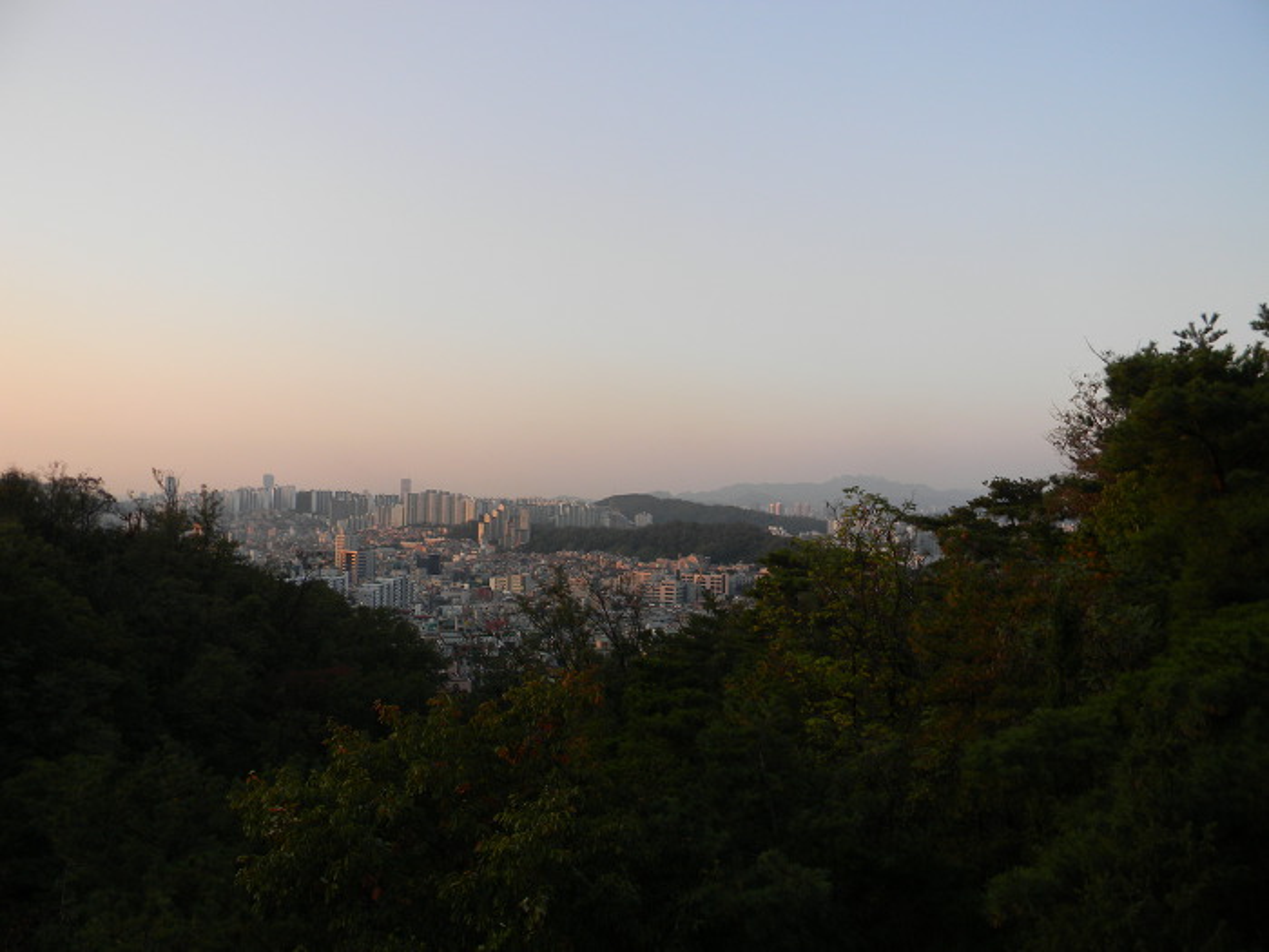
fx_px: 1026
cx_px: 634
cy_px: 476
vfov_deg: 49.7
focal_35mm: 28
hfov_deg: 63.4
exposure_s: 1/130
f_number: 3.5
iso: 80
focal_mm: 5
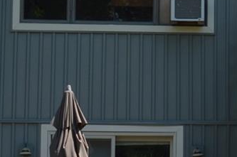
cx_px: 460
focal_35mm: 240
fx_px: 1578
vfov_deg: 5.7
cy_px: 98
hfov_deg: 8.2
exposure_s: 1/200
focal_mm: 26
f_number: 6.3
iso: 100
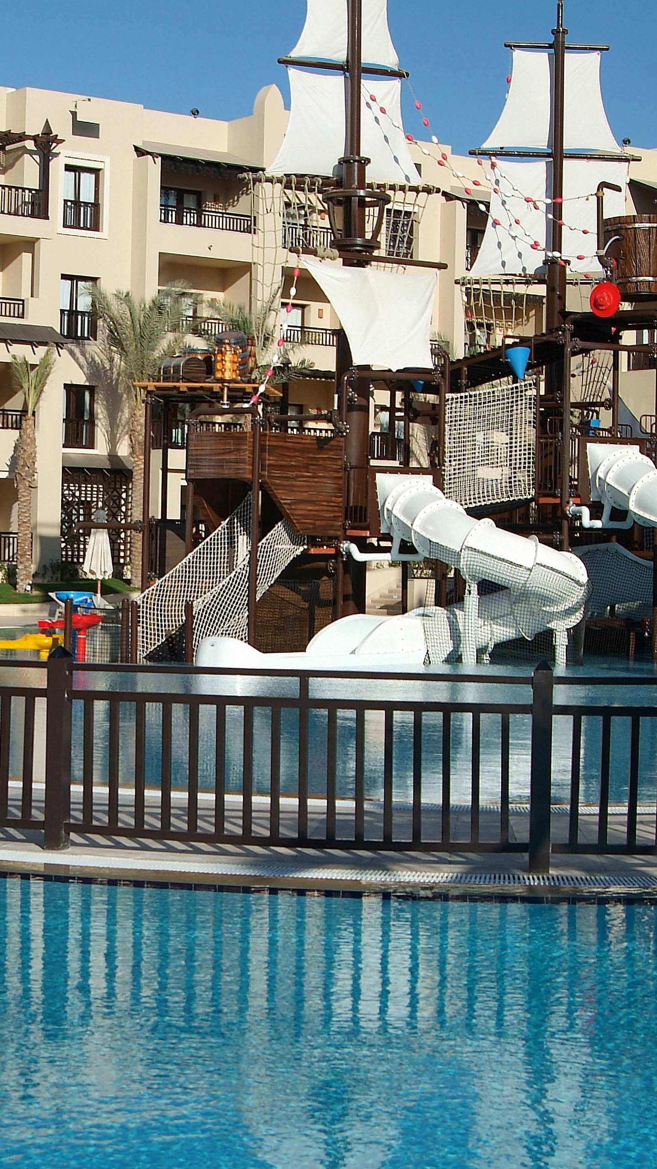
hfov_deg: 17.7
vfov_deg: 31.0
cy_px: 512
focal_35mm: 68
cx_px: 380
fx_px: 2106
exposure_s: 1/180
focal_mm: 26
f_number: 6.7
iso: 100
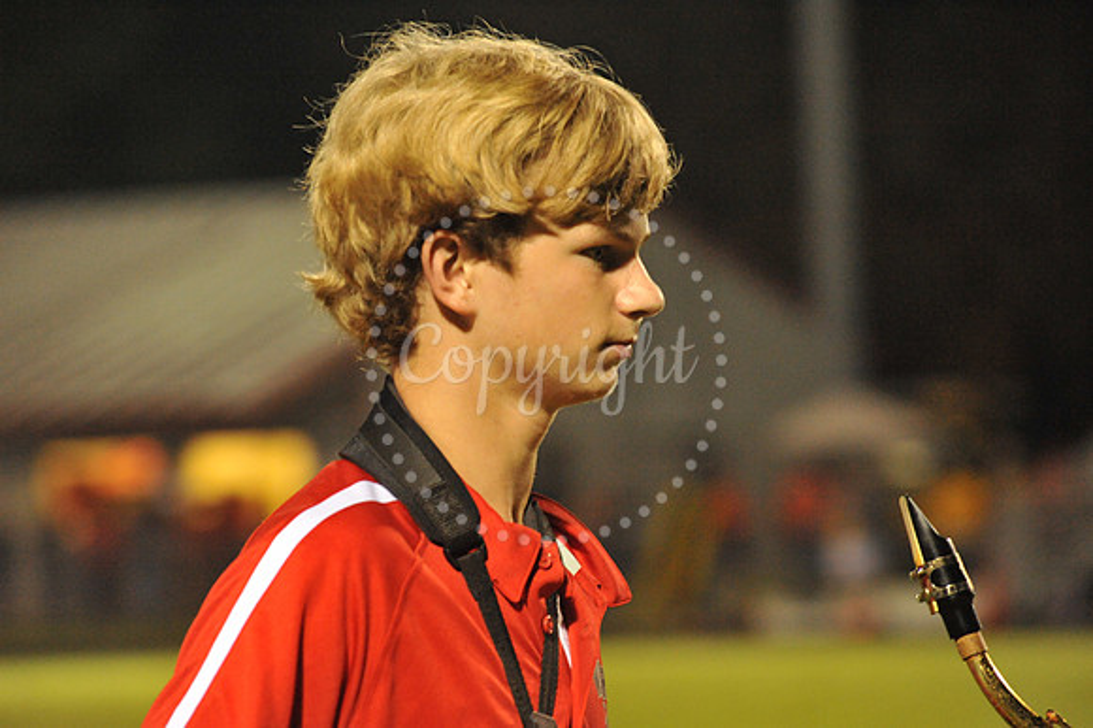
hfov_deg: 12.1
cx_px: 546
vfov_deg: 8.1
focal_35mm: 170
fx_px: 5158
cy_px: 364
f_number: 5.6
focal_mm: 170
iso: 6400
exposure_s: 1/200
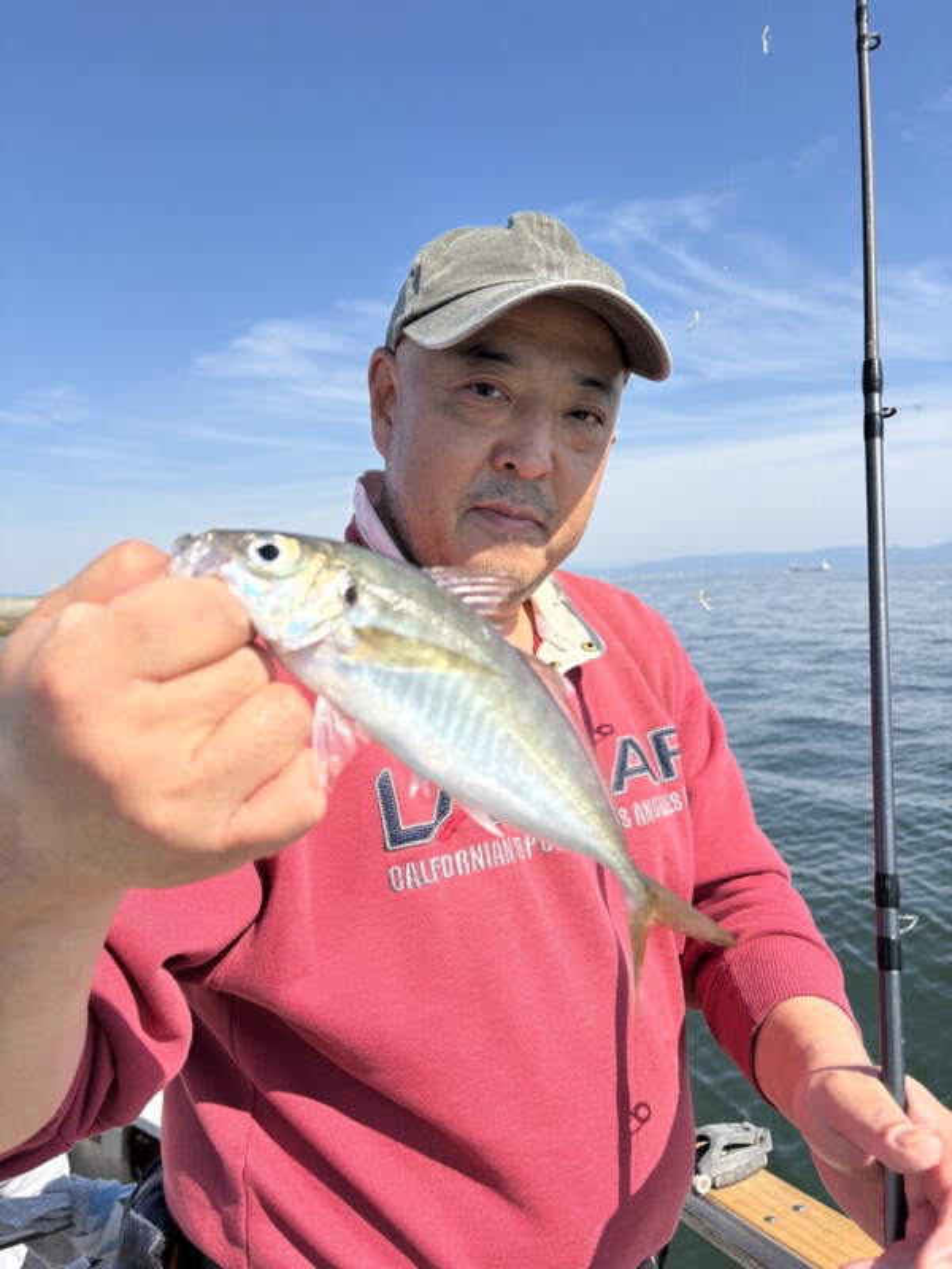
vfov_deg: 67.3
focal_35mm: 26
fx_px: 953
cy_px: 634
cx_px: 476
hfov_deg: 53.1
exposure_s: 1/2985
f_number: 1.6
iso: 50
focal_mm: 5.96
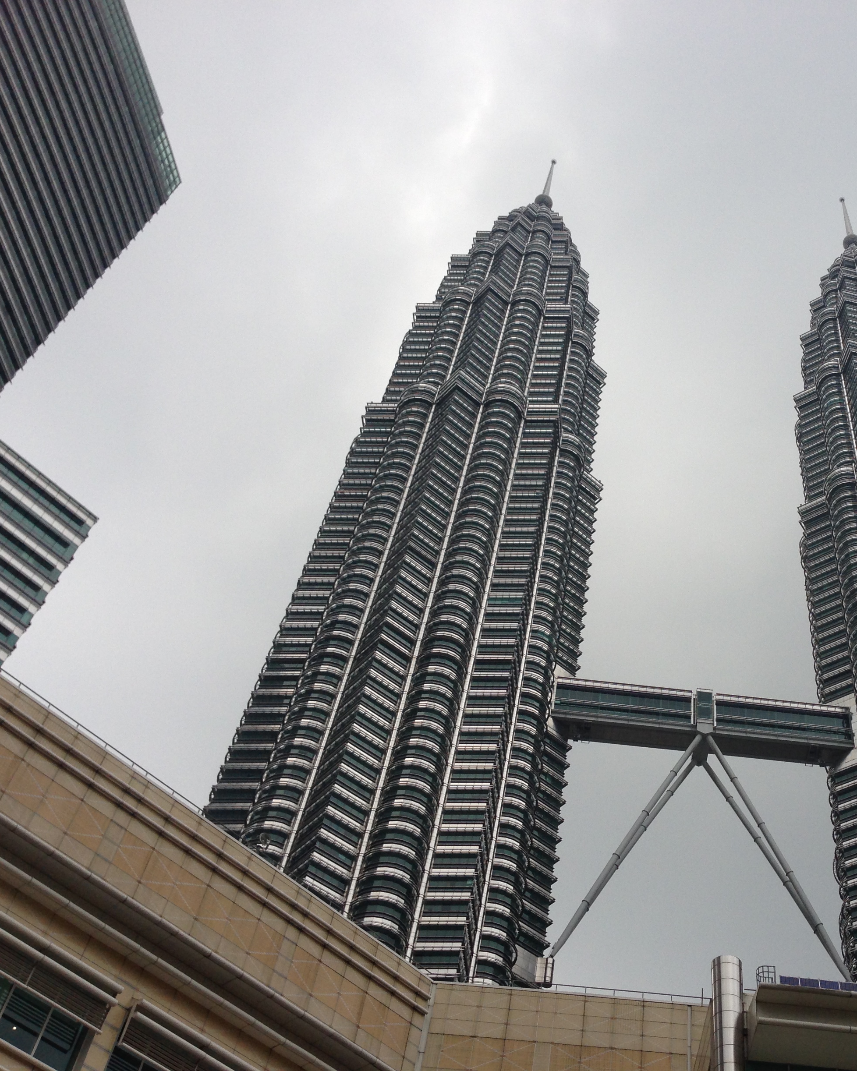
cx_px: 671
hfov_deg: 34.0
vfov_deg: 42.9
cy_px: 535
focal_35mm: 43
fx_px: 1363
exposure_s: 1/1290
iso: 50
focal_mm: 4.12
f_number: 2.4
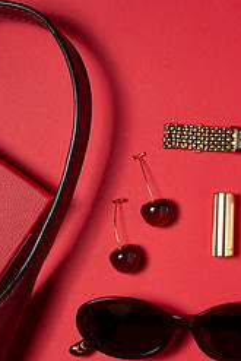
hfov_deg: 14.9
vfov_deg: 22.3
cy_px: 247
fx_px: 912
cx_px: 196
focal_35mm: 91
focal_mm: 50
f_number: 11
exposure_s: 1/250
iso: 200
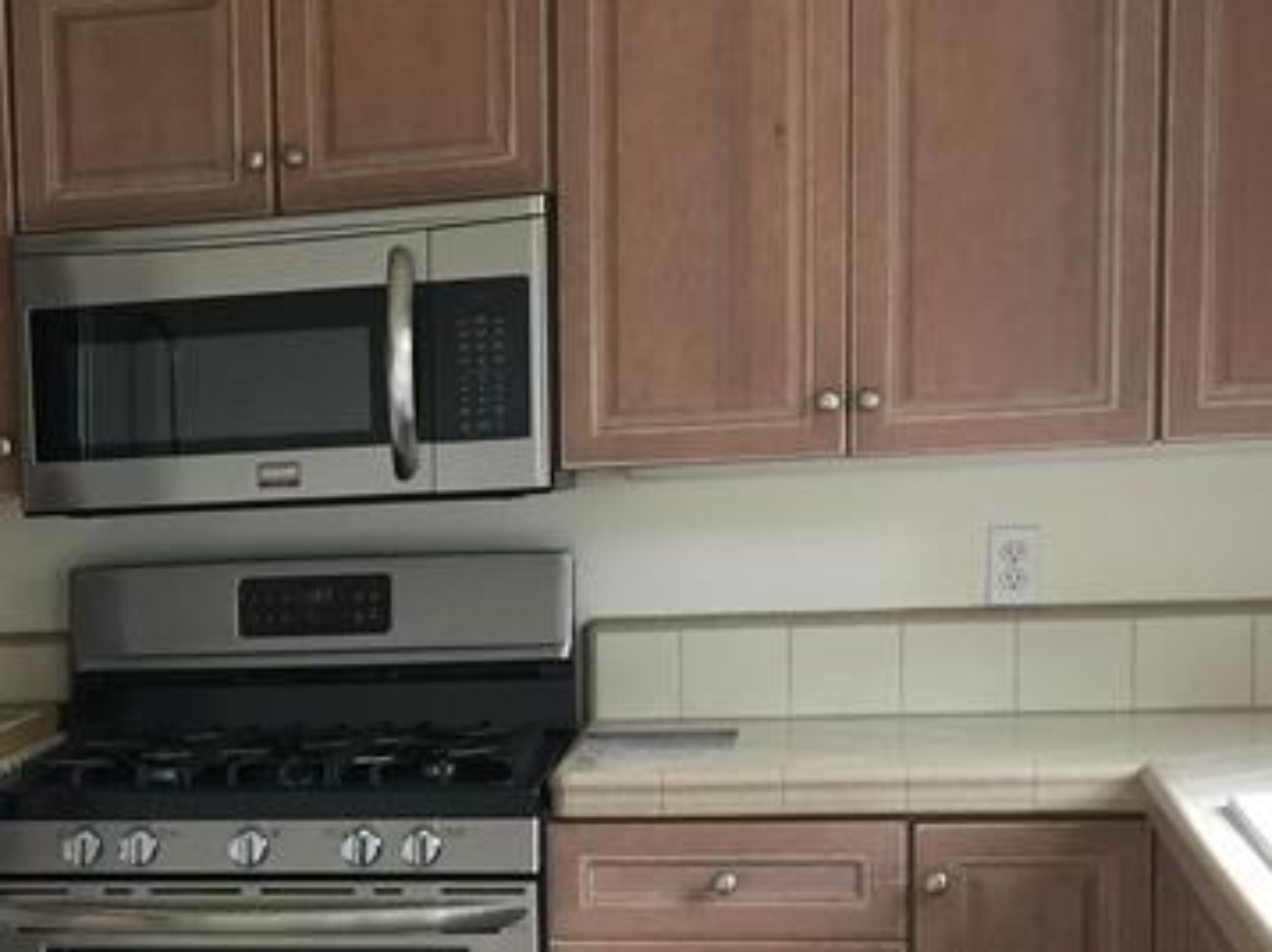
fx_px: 3048
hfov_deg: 22.0
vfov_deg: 17.4
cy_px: 892
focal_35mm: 83
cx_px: -199
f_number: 2.2
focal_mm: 4.15
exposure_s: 1/15
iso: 40
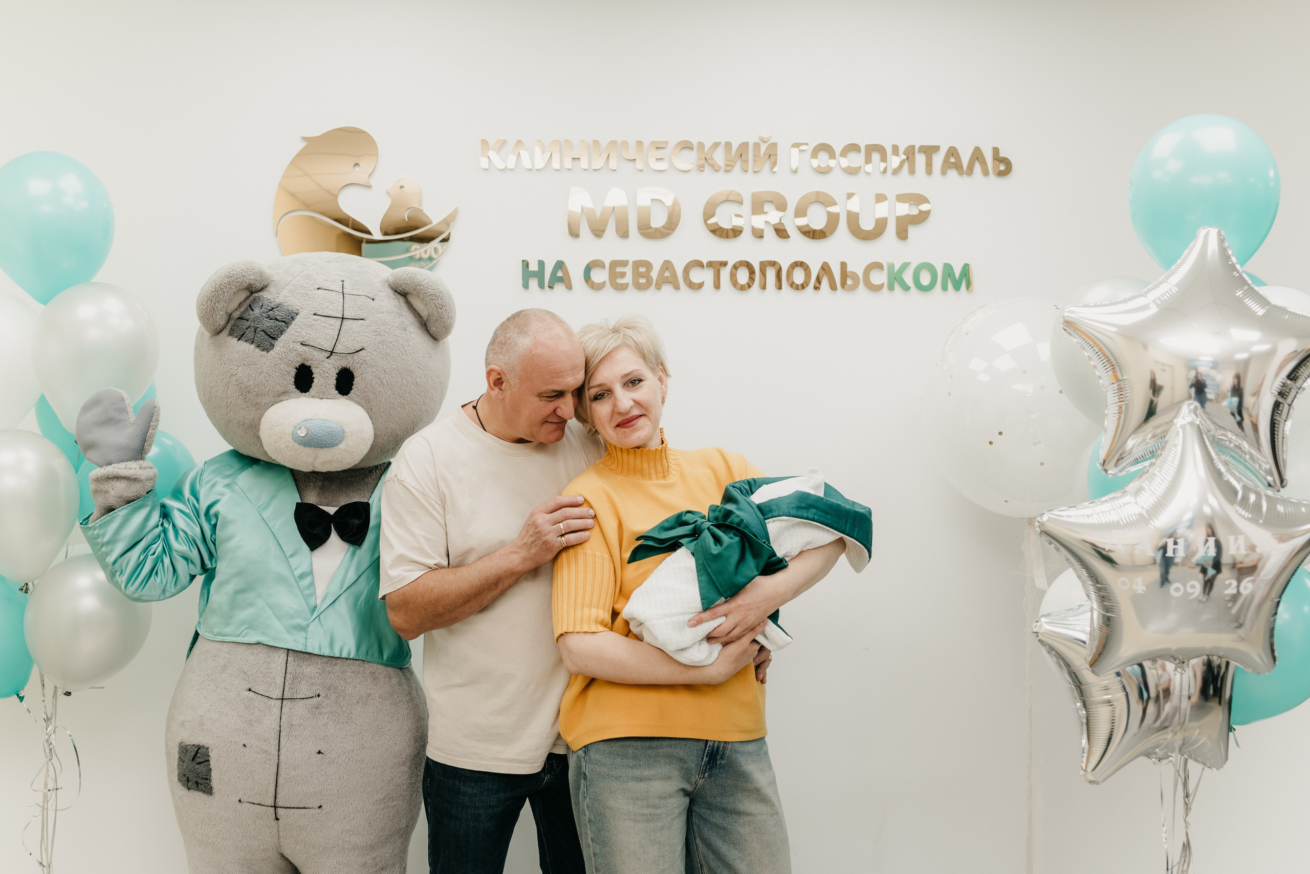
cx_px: 655
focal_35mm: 35
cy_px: 437
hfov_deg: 54.4
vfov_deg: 37.9
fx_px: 1274
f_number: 4
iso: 400
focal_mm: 35
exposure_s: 1/160
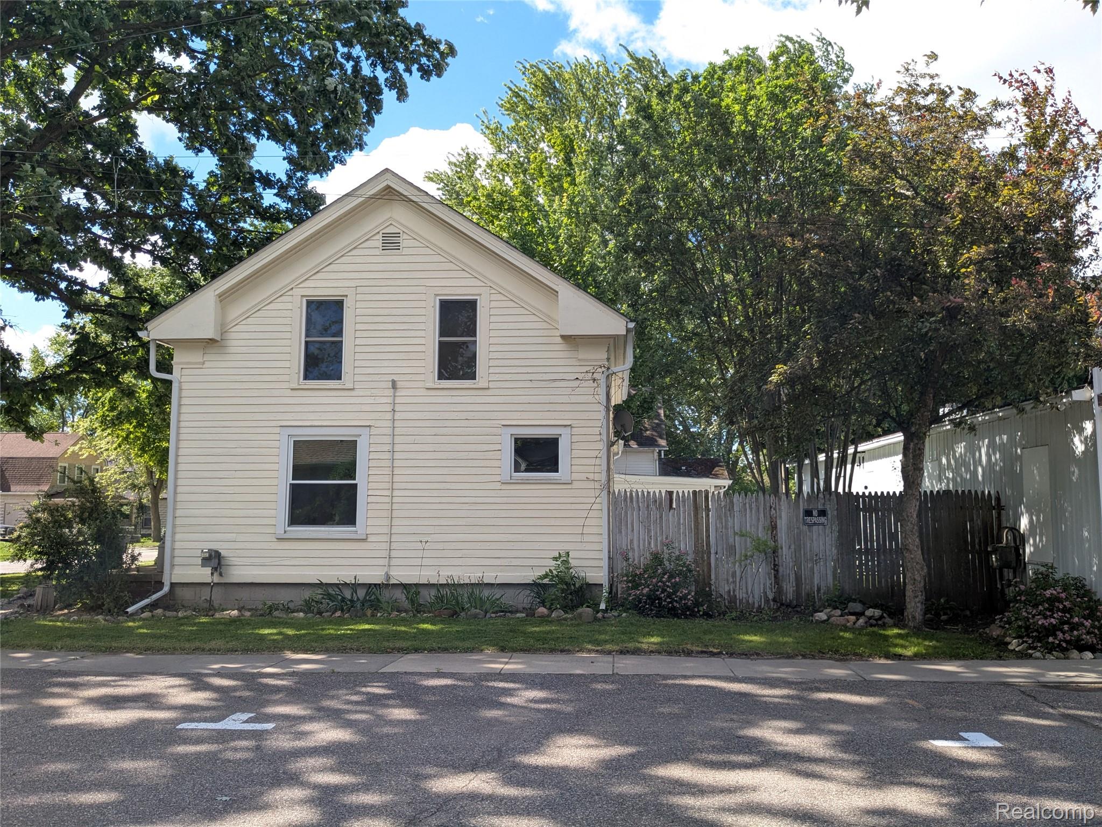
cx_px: 551
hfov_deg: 65.3
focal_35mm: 27
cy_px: 414
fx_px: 860
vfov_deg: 51.4
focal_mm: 4.38
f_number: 1.73
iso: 46
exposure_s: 1/867
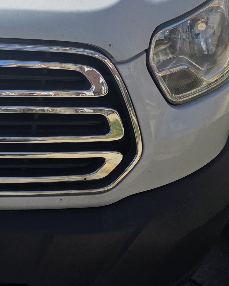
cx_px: -104
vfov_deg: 22.8
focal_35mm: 82
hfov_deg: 17.1
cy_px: 41
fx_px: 695
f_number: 1.7
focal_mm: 6.3
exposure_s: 1/6574
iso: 80
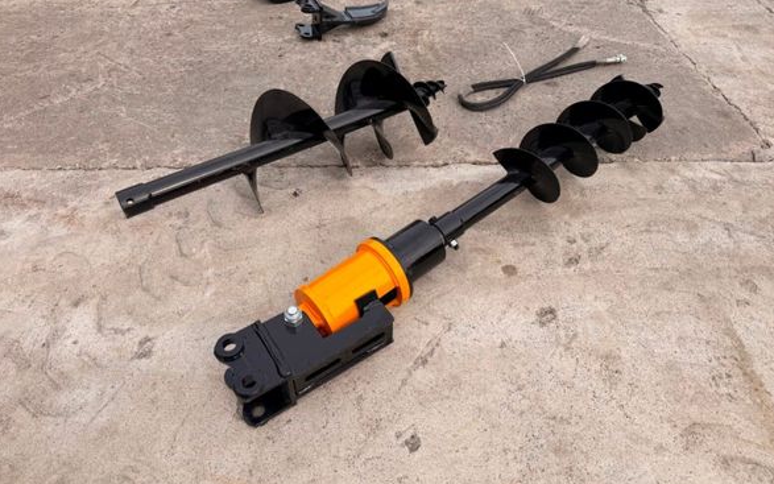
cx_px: 389
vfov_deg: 47.4
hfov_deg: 70.4
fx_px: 548
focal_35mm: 26
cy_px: 202
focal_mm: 6.76
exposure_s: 1/3584
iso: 80
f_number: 1.78
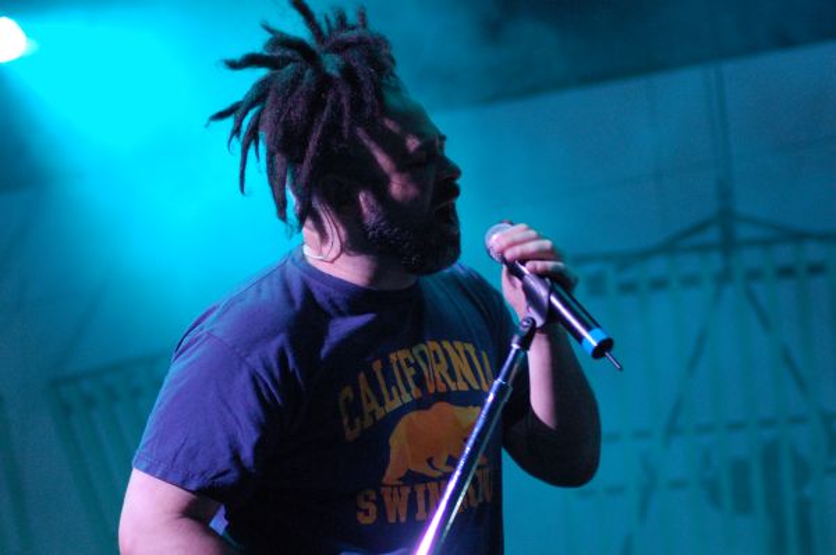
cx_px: 418
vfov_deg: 13.0
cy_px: 278
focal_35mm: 105
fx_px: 2434
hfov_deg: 19.5
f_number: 4
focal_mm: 70
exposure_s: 1/100
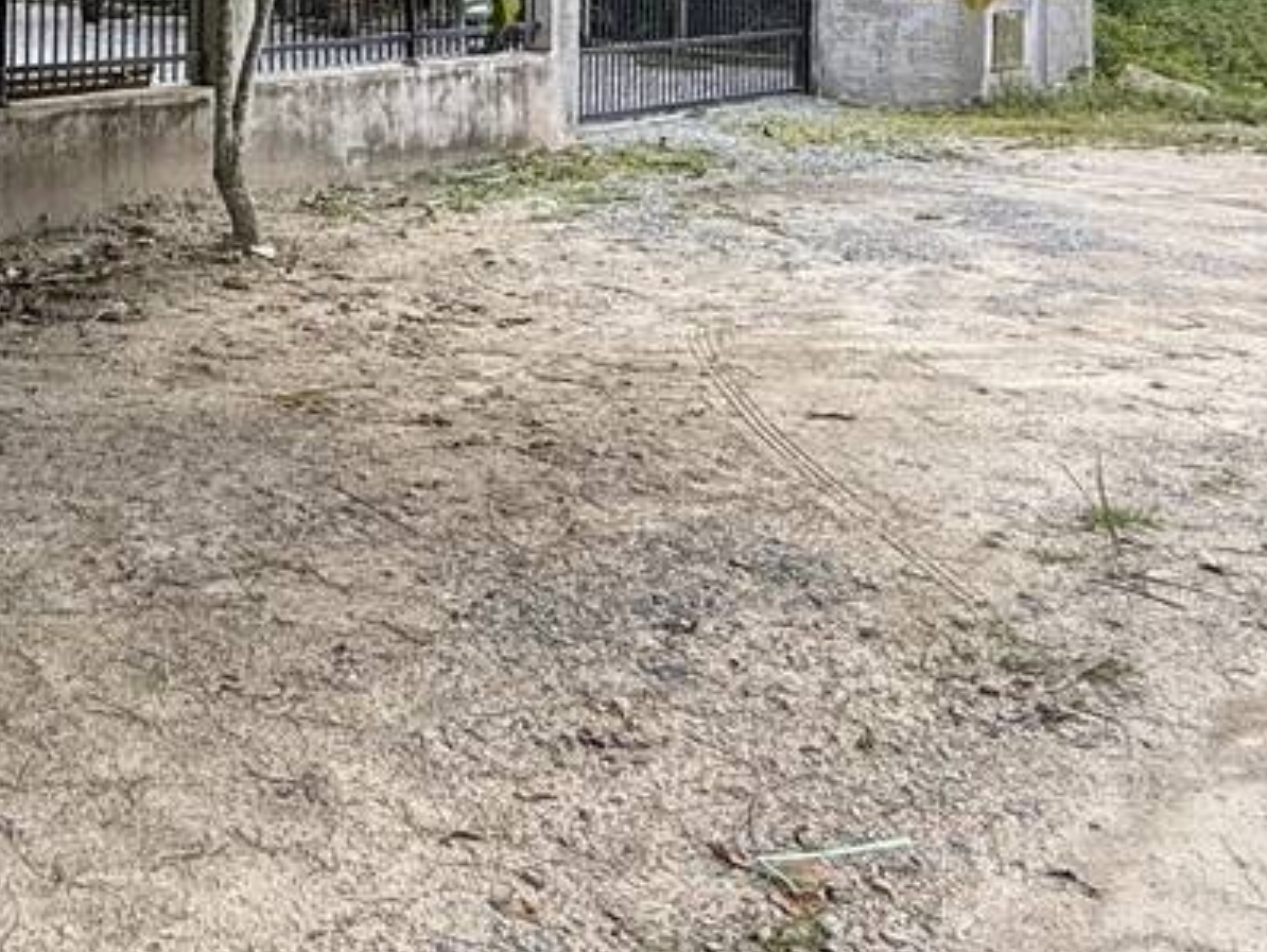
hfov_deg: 35.0
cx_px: -181
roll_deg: +0.1
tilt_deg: +0.9
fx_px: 1648
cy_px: -118
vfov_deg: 28.9
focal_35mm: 45
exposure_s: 1/300
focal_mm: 2.22
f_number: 2.2
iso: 50
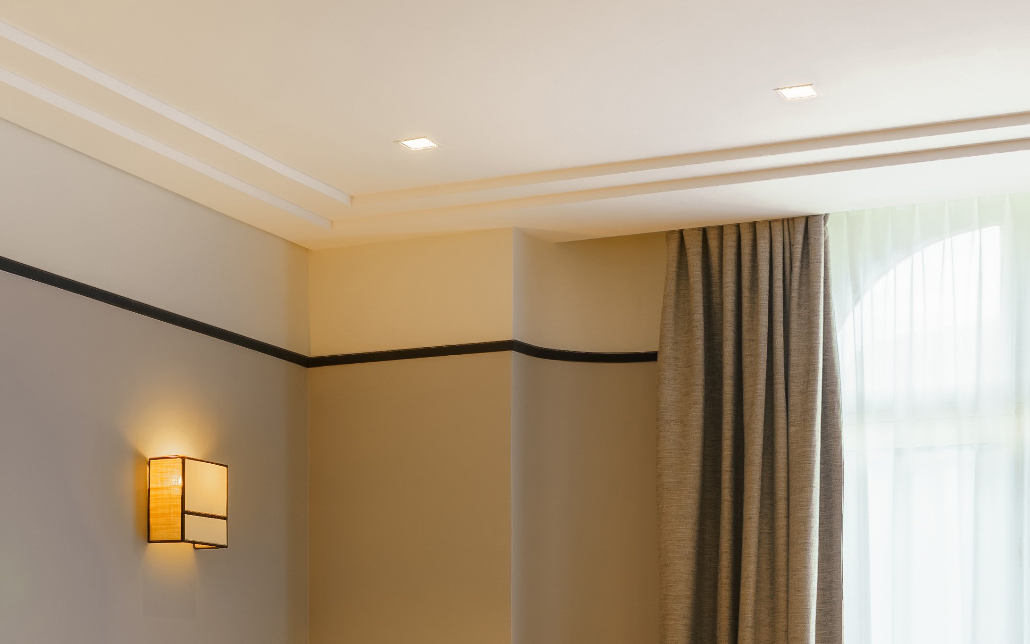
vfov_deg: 18.0
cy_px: 683
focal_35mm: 70
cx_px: 394
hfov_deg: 29.3
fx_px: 1965
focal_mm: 25
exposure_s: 1/80
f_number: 10
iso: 100
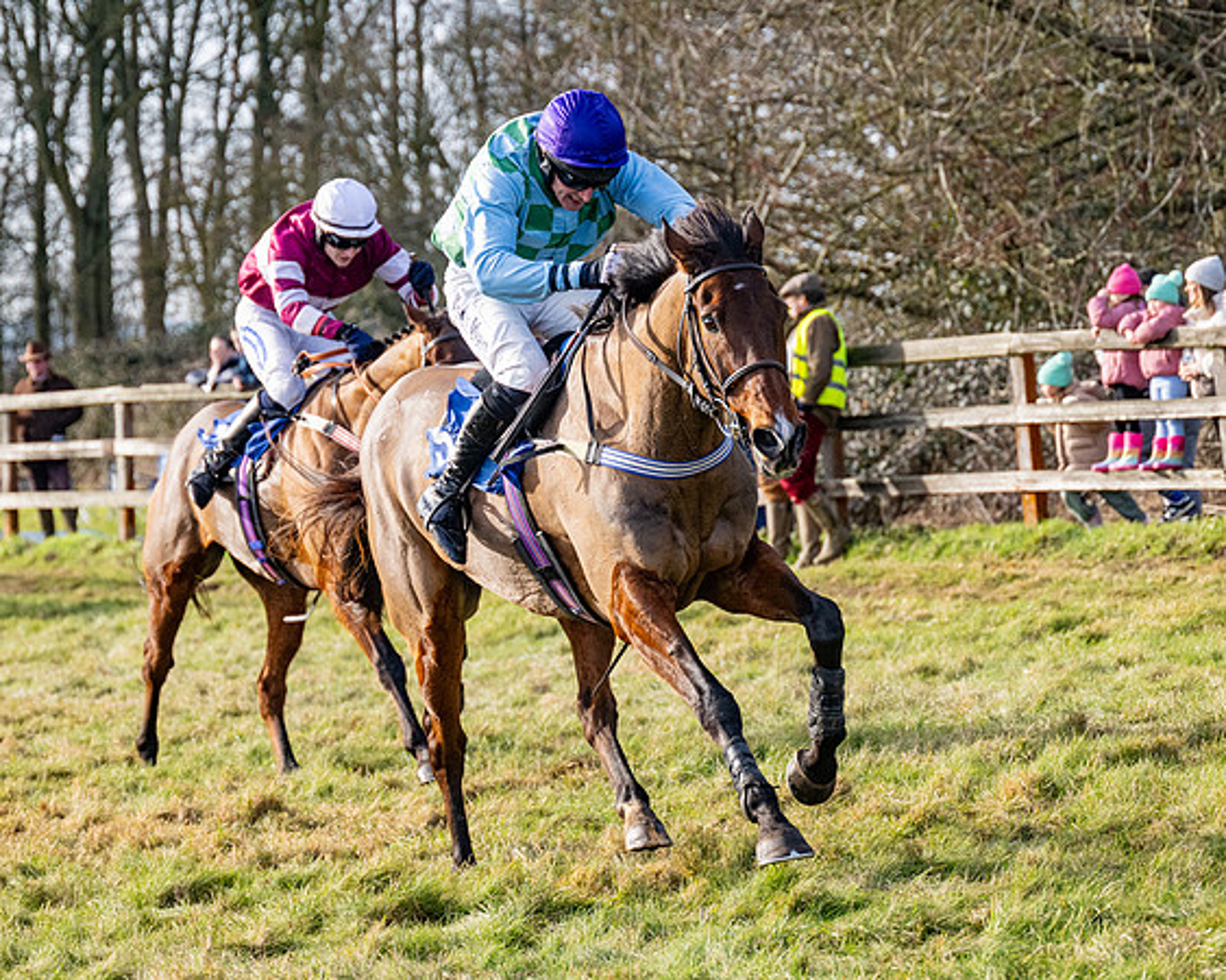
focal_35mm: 152
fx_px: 5522
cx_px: 480
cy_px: 383
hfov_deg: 12.7
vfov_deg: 10.1
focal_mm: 98
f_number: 4
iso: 800
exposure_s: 1/3200
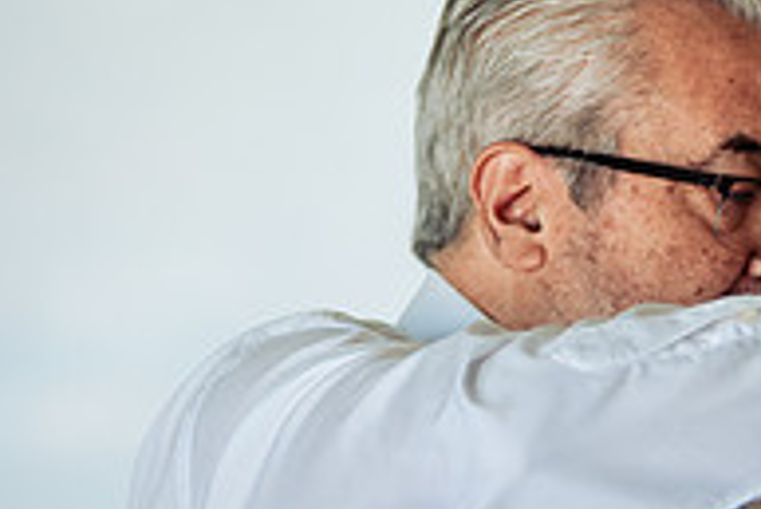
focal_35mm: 178
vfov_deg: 7.7
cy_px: 432
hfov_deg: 11.2
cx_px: 1029
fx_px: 3765
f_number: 4.5
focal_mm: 58
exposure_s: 1/125
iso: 800
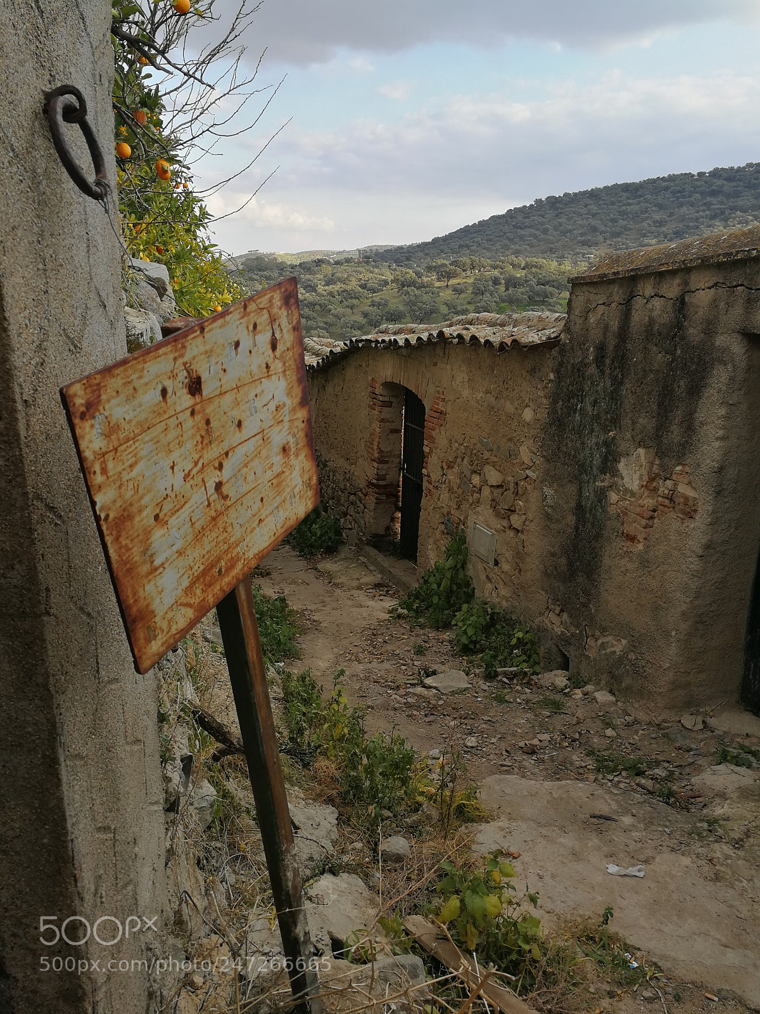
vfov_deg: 65.3
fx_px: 790
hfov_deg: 51.4
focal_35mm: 27
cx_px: 380
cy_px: 507
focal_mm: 3.95
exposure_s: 1/280
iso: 50
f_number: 2.2
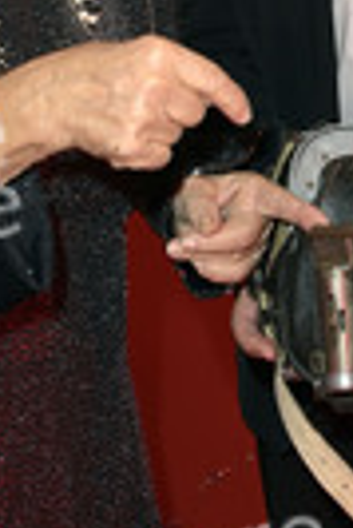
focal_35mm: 87
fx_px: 1276
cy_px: 16
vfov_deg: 22.6
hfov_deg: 15.7
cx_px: 250
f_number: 5.6
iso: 1250
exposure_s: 1/50
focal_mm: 29
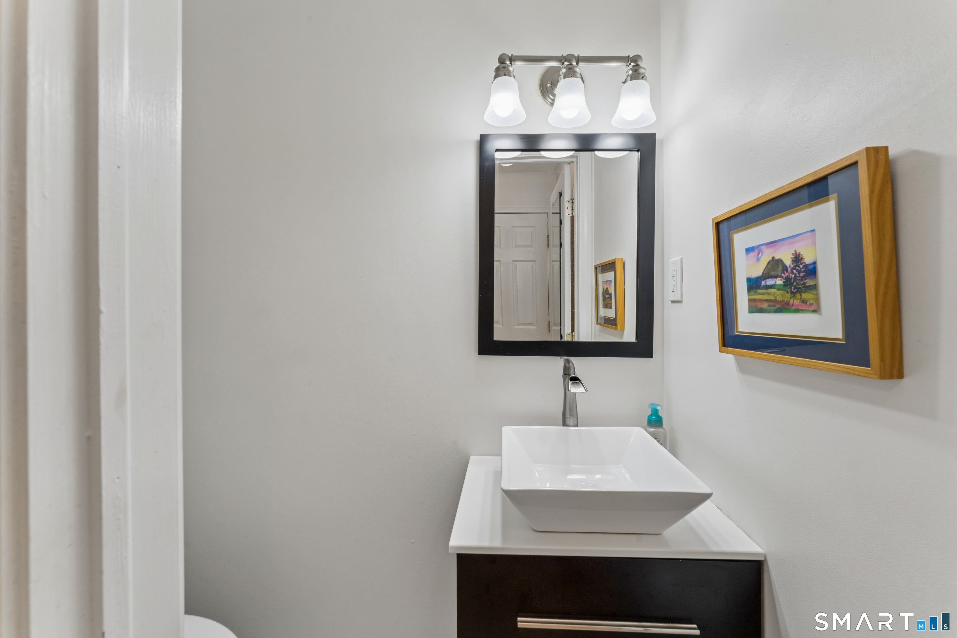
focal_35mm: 14
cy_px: 319
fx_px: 372
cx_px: 478
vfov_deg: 81.2
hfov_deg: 104.3
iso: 400
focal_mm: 14
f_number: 13
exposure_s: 1/30
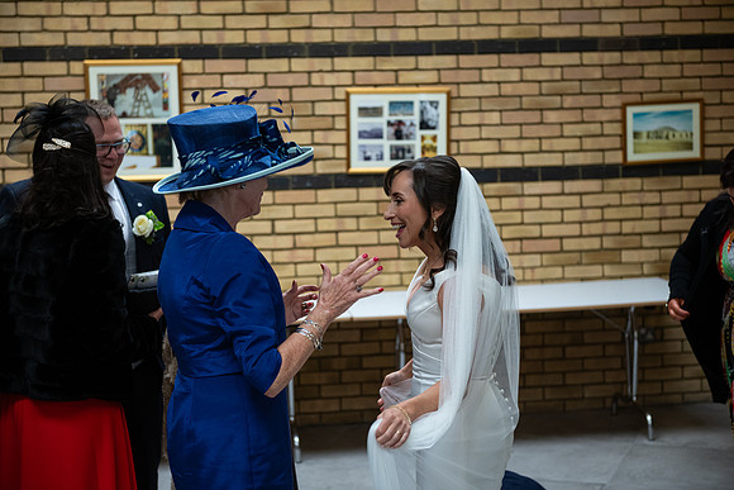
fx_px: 1264
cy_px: 245
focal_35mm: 62
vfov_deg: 21.9
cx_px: 367
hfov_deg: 32.4
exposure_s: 1/160
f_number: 3.5
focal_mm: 62
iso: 800
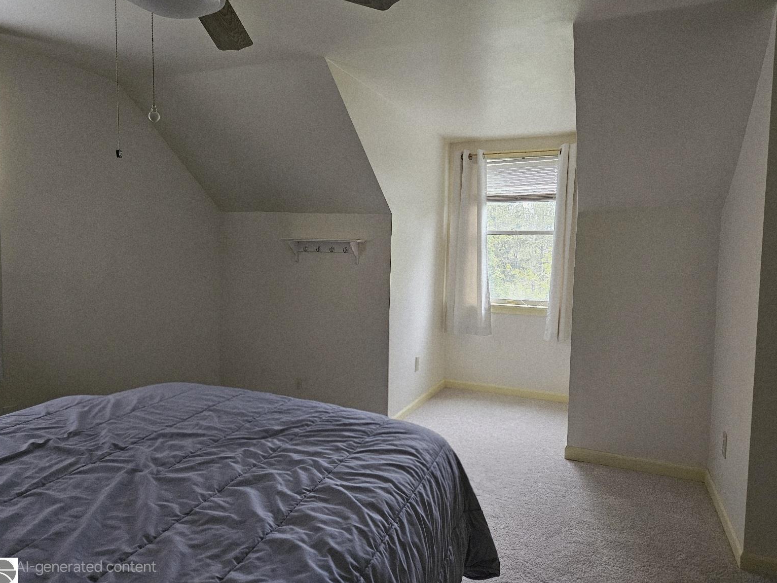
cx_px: 391
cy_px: 283
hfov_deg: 71.6
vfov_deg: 56.8
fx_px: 539
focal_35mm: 24
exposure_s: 1/120
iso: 640
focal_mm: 5.4
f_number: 1.8
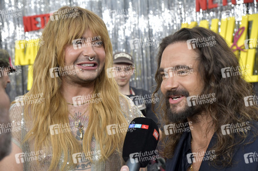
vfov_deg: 21.9
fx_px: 444
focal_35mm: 62
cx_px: 129
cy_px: 86
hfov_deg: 32.4
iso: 640
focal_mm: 62
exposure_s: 1/200
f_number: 6.3
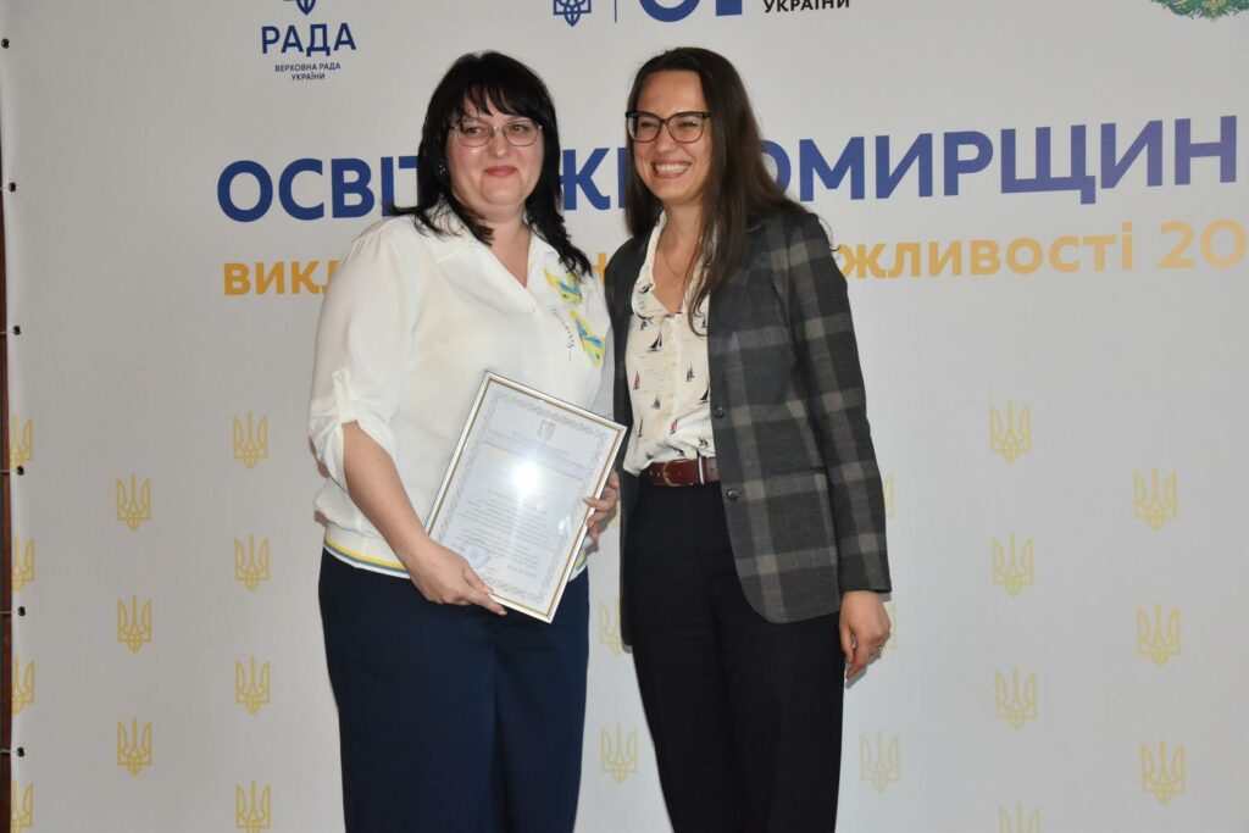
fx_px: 2498
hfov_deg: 28.1
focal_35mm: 72
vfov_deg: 18.9
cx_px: 624
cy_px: 416
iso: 1600
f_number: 4.8
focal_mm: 48
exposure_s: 1/125
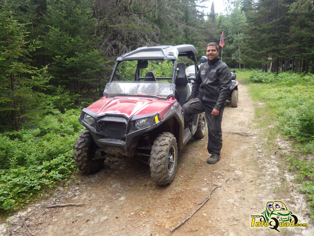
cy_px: 118
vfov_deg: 54.9
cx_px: 157
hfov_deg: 69.4
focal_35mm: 25
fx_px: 227
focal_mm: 4.5
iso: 125
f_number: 2
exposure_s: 1/320
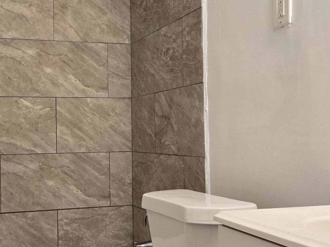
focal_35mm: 49
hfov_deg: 37.7
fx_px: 467
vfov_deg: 29.7
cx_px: 74
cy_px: 134
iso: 320
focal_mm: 5.4
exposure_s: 1/120
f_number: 1.8
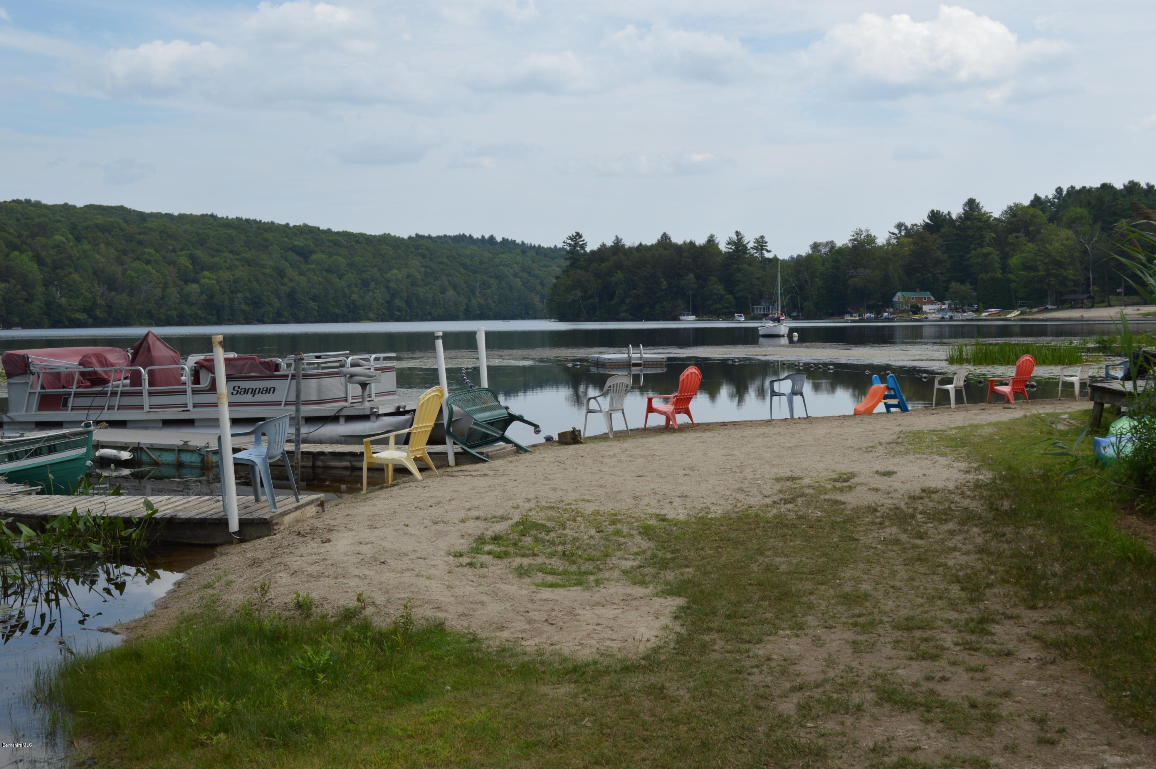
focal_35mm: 45
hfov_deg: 43.6
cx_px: 578
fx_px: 1444
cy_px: 384
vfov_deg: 29.8
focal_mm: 30
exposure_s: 1/200
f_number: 7.1
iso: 100
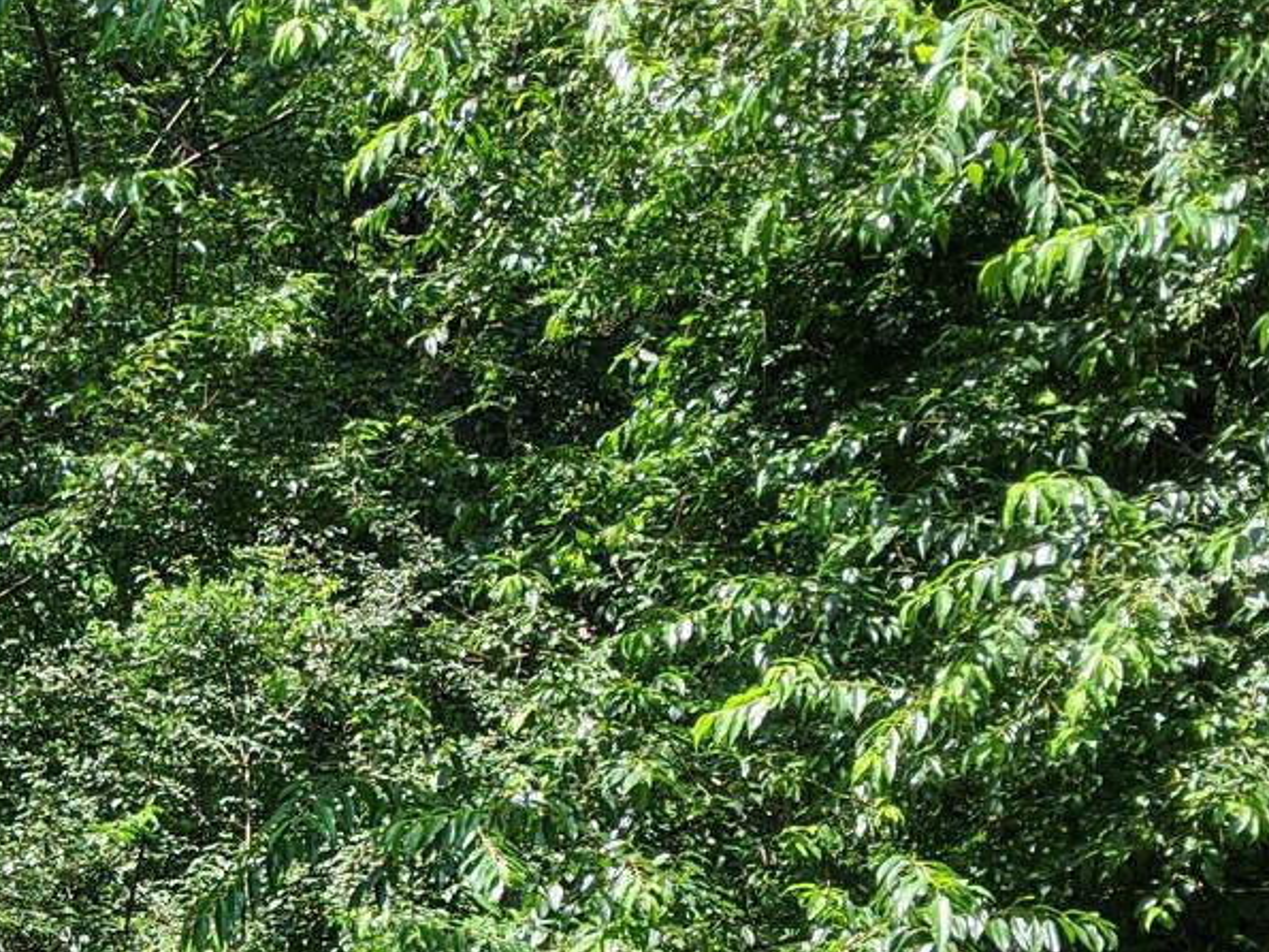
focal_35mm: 93
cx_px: -262
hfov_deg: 19.8
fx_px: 3409
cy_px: 969
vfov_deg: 15.6
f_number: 1.8
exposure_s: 1/602
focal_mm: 4.44
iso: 54
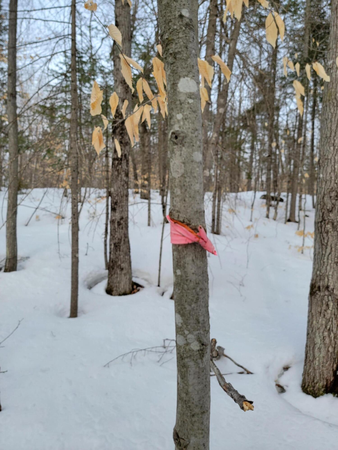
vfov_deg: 71.6
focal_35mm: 24
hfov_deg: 56.8
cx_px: 169
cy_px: 225
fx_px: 312
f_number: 1.8
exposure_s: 1/205
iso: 16
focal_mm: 6.7
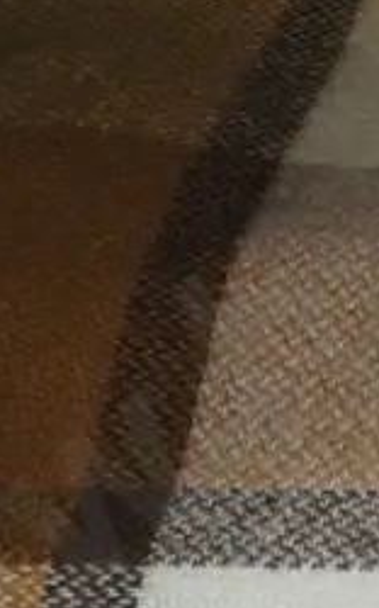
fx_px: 2300
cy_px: 49
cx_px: 692
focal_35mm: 139
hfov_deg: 9.0
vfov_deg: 14.9
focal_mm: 16
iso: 2000
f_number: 5.6
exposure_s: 1/60
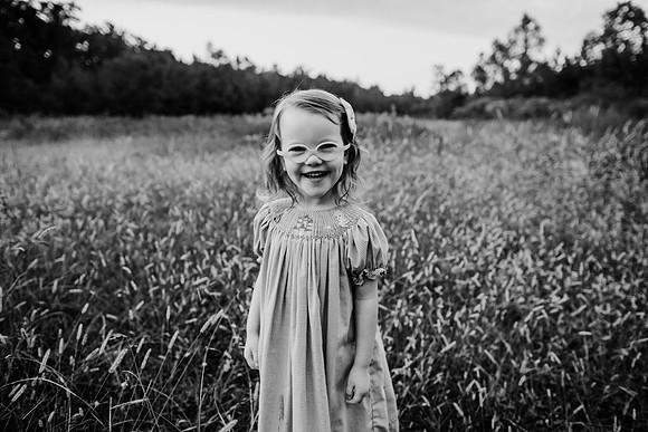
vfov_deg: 53.2
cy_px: 216
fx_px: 432
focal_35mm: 24
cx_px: 324
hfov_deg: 73.7
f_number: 2.8
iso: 500
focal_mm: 24
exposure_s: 1/500
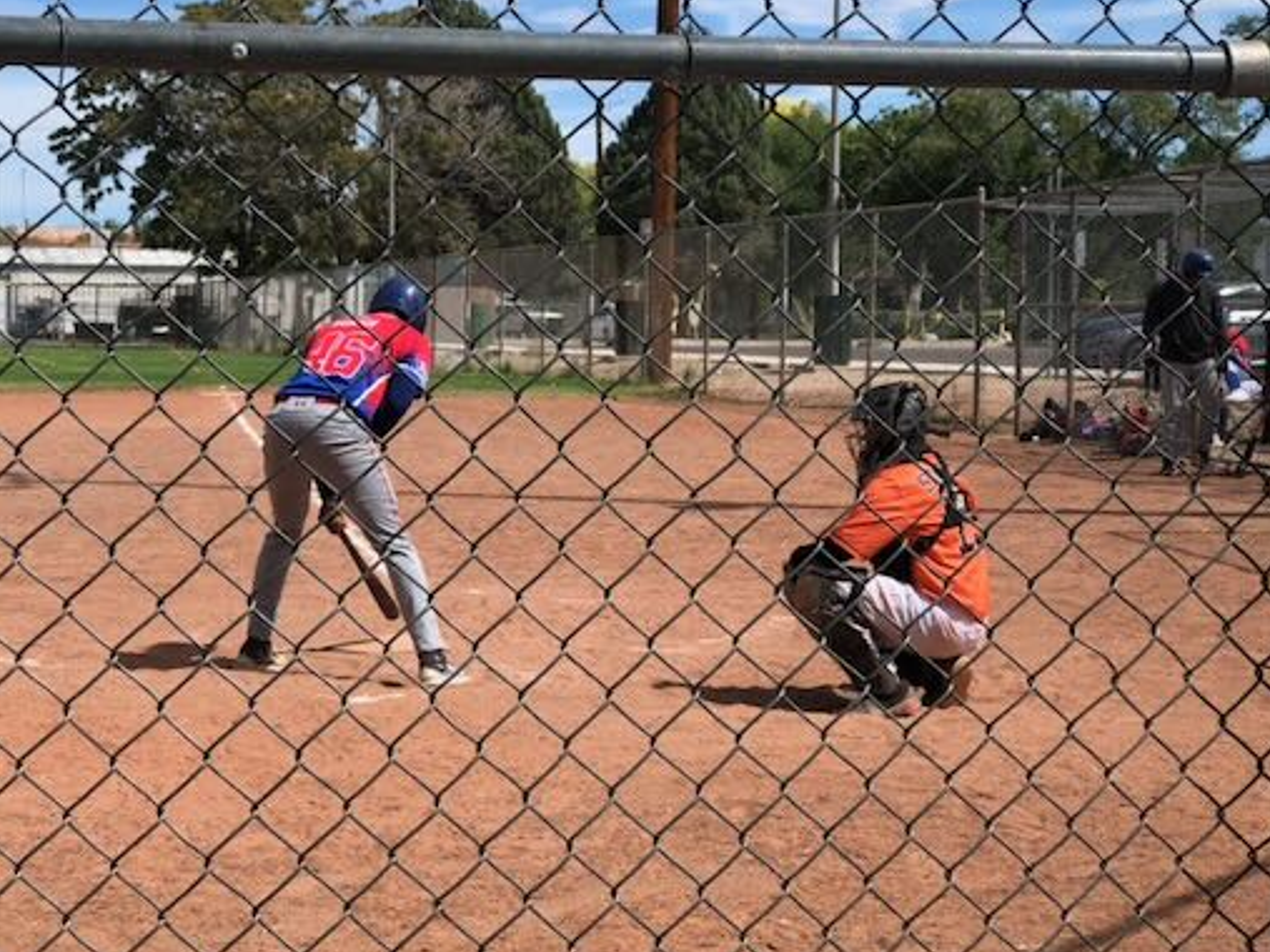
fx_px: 2641
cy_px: 456
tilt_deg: -3.3
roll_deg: -1.0
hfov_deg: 27.0
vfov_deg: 20.4
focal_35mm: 72
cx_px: 478
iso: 20
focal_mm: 6.6
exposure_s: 1/906
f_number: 2.8
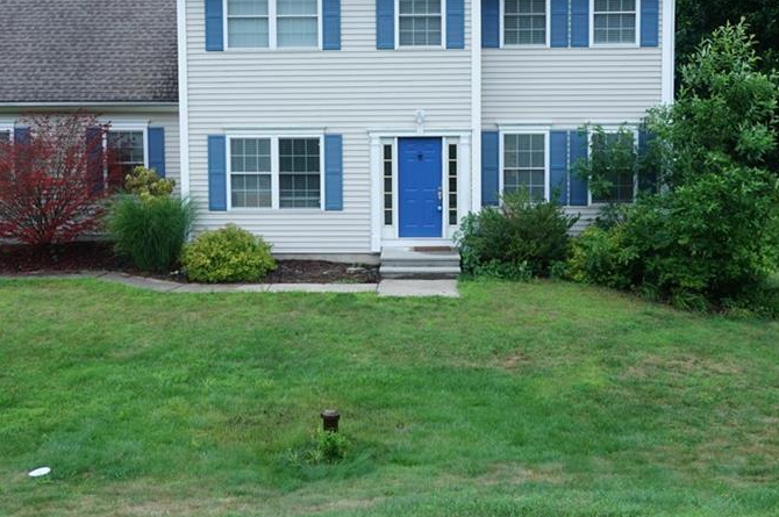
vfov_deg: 25.3
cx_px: 376
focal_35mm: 53
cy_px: 130
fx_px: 1140
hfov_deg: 37.7
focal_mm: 23
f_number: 11
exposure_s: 1/80
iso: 100
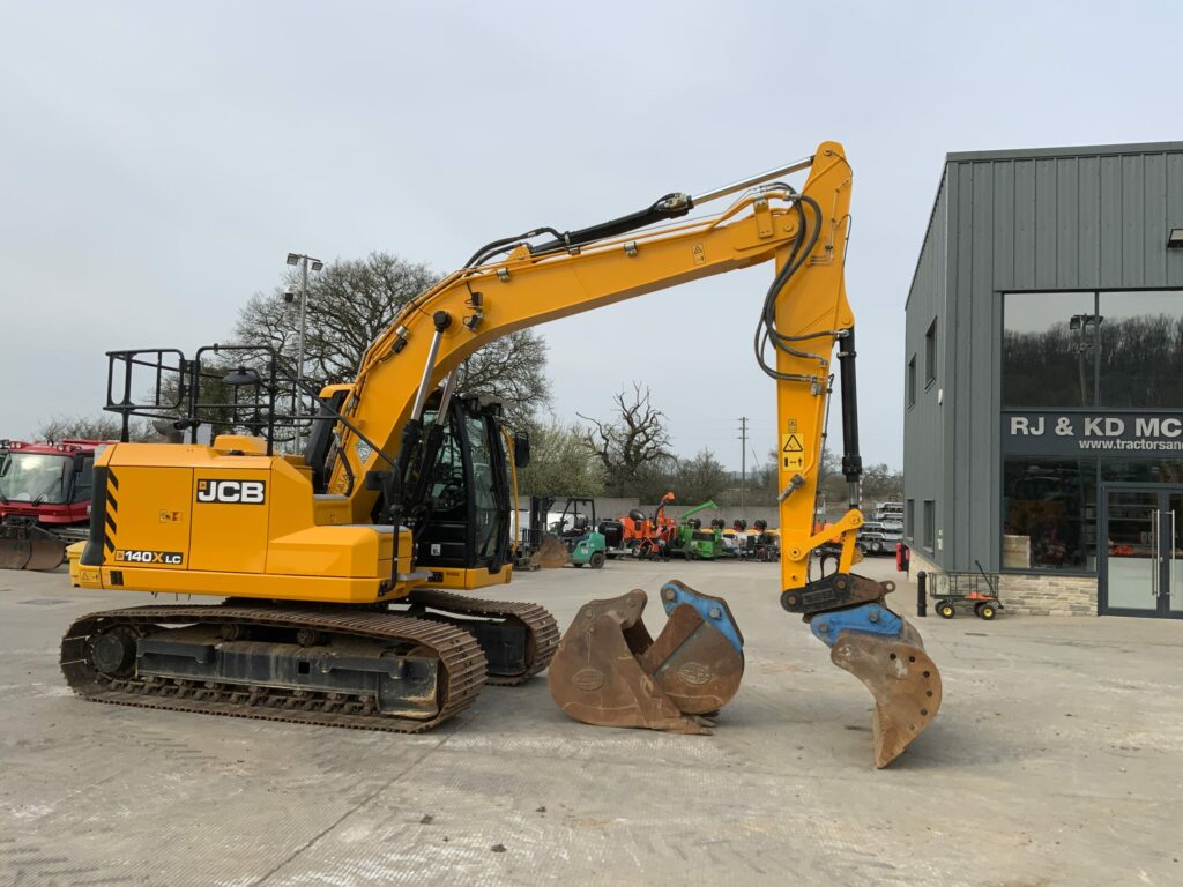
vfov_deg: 48.2
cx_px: 592
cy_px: 444
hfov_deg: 61.7
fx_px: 991
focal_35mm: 29
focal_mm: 3
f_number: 1.8
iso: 16
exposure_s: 1/1786
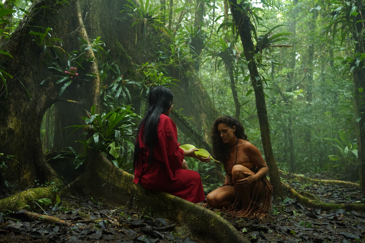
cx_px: 182
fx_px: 355
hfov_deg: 54.4
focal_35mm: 35
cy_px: 122
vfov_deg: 37.9
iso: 3200
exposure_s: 1/320
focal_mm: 35
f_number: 2.8
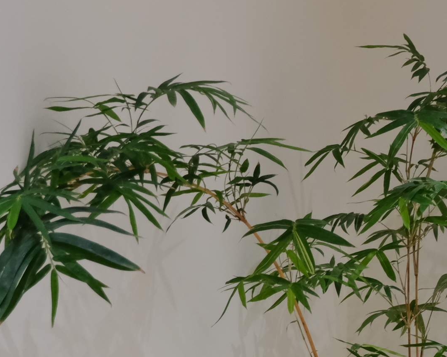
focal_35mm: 129
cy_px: 146
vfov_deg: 12.0
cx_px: 625
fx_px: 1706
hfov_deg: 14.2
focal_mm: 31.4
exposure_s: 1/100
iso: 2000
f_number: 4.7
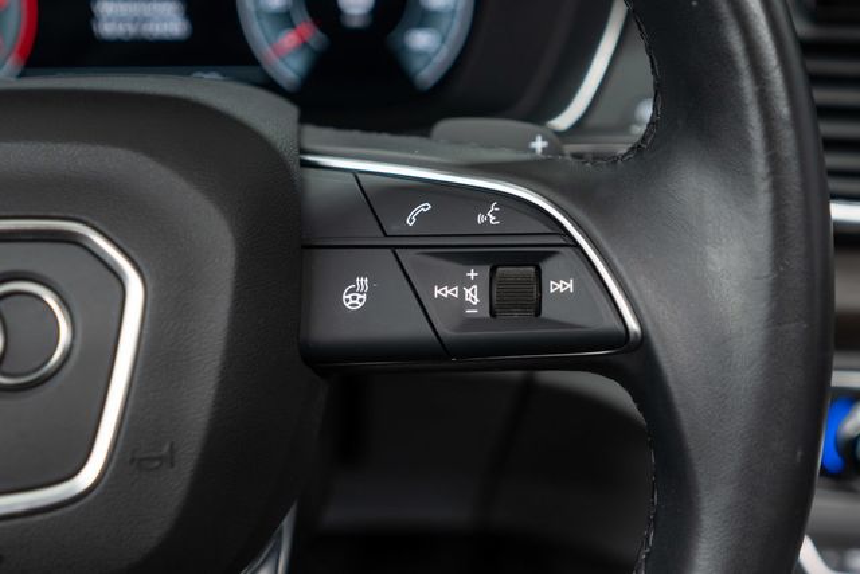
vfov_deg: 31.9
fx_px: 1003
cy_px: 287
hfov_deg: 46.4
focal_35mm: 42
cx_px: 430
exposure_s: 1/40
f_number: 3.2
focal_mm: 28
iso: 640
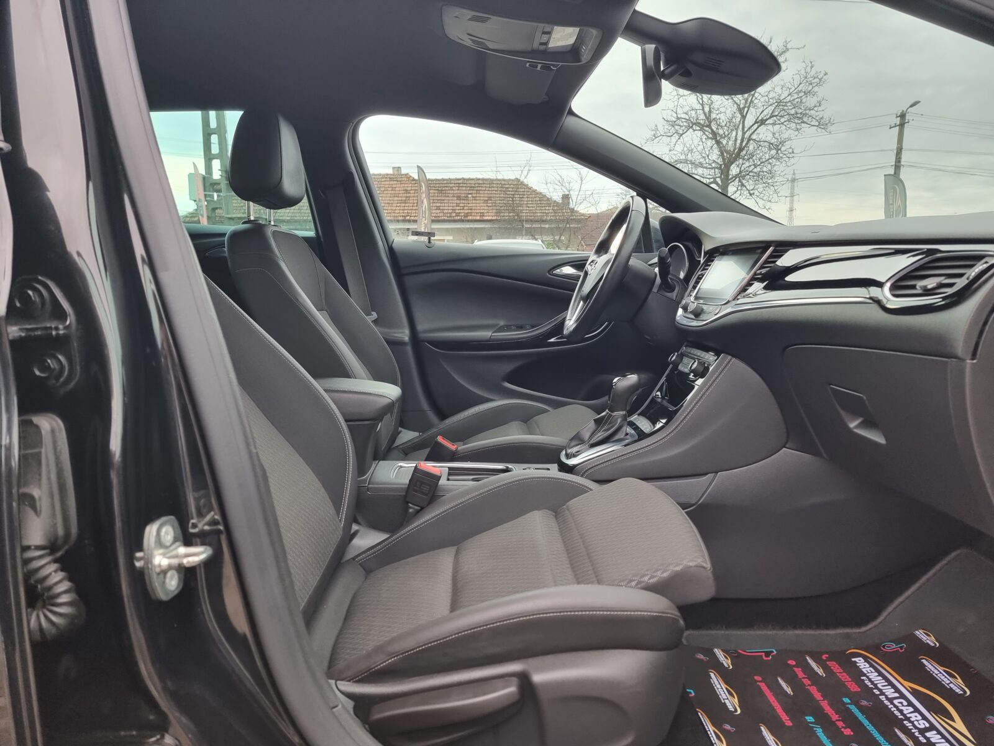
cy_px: 373
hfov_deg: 71.6
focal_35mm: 24
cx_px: 497
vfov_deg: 56.8
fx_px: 689
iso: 125
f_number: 1.8
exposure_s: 1/120
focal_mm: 6.7
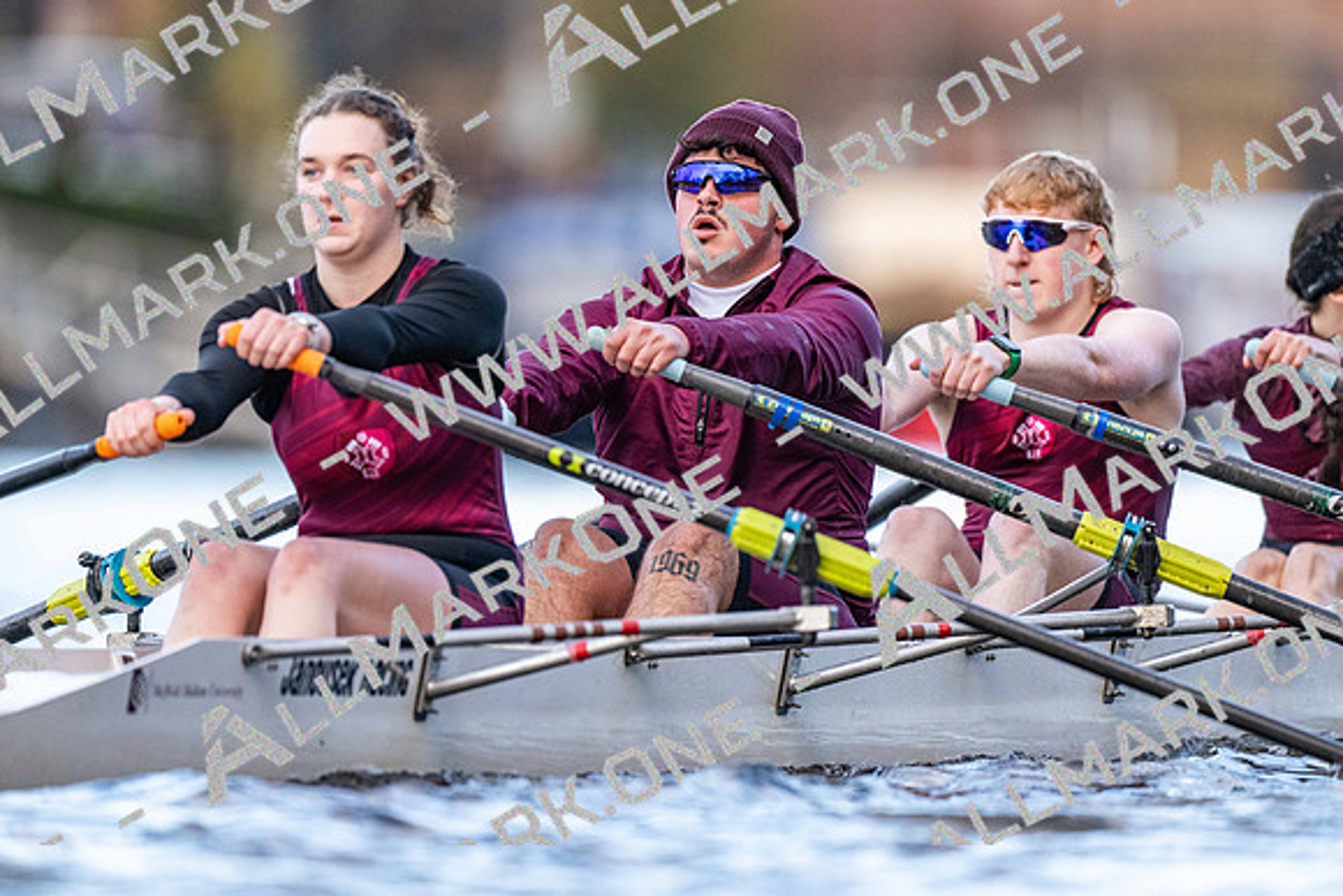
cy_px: 448
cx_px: 672
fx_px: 22388
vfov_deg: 2.3
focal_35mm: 600
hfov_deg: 3.4
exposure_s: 1/2500
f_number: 4
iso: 3200
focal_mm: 600
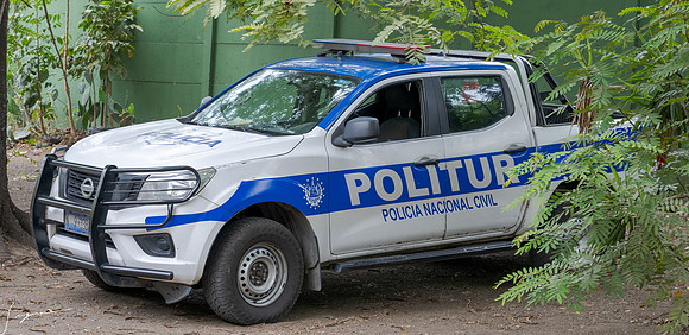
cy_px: 219
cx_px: 340
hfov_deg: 23.4
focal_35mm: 94
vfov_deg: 11.5
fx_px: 1663
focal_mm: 70
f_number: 4.5
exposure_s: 1/200
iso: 180
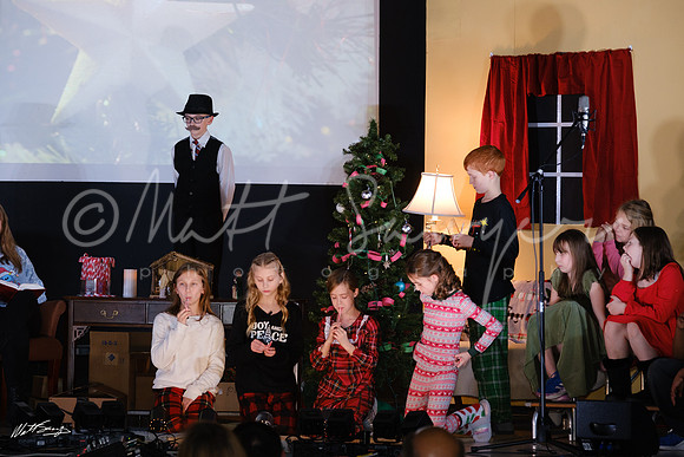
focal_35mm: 153
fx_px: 2908
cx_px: 342
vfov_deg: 9.0
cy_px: 228
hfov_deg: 13.4
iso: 1600
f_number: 5.6
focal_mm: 102.2
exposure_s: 1/125
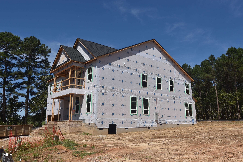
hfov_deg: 61.9
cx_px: 122
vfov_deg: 43.6
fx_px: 202
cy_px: 81
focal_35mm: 30
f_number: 10
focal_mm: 20
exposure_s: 1/400
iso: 100
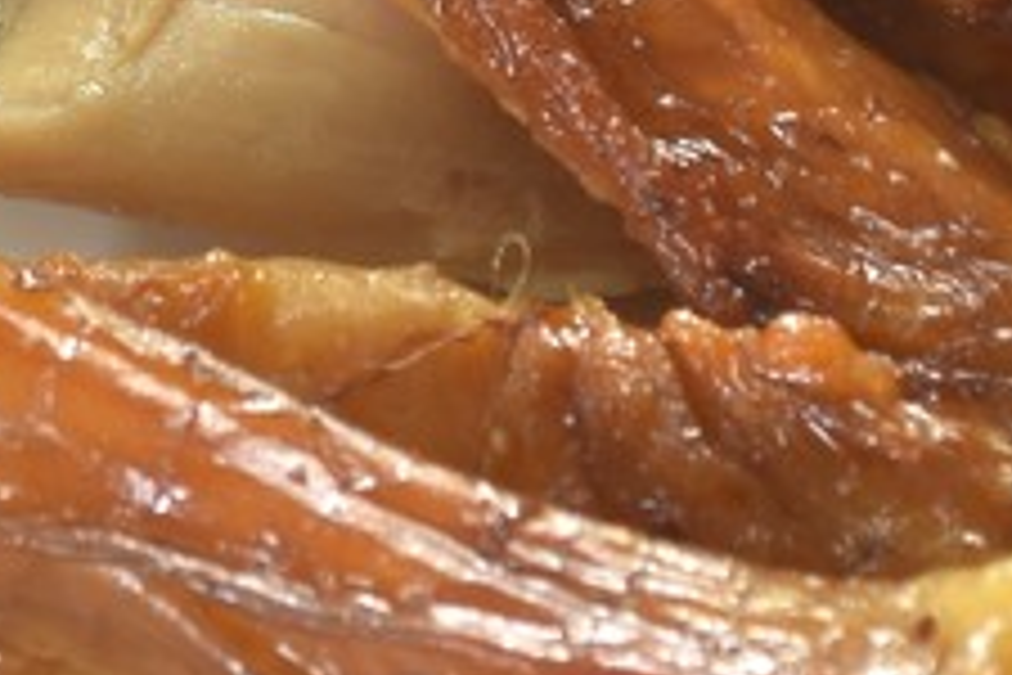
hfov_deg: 5.1
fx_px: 11244
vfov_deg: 3.4
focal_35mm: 400
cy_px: -580
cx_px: 40
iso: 100
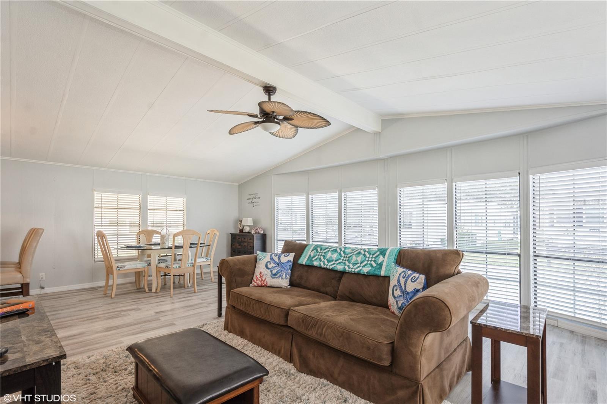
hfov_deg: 95.0
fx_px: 278
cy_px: 202
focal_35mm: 16
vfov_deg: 72.0
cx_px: 304
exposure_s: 1/20
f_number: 8
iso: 200
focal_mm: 11
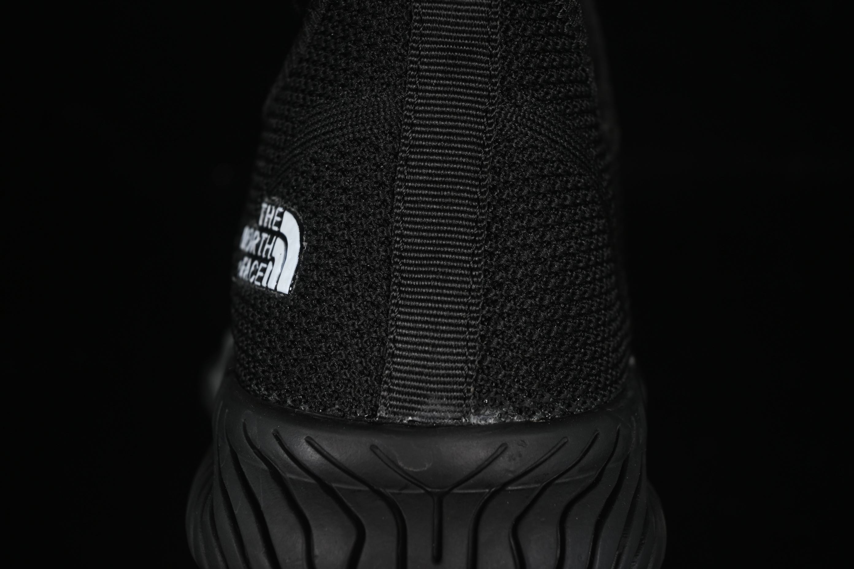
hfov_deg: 27.0
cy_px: 284
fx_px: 1779
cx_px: 427
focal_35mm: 75
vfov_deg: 18.2
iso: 160
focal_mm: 50
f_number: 6.3
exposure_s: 1/50
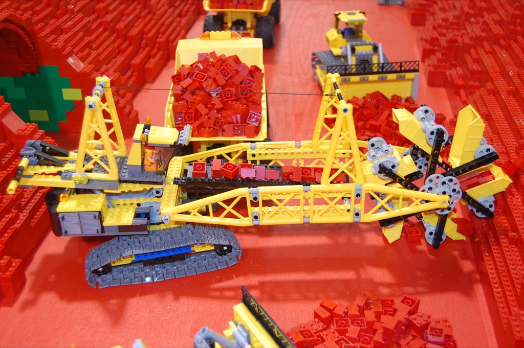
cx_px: 262
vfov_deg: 28.9
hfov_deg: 42.4
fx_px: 676
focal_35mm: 46
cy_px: 174
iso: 400
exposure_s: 1/3
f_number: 5
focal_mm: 31
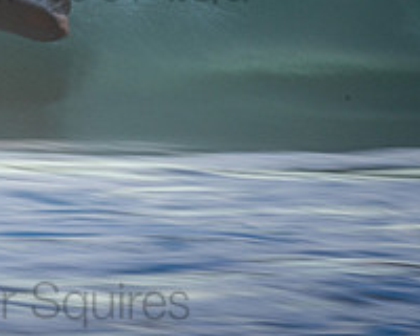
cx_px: 27
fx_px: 25321
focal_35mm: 2037
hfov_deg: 1.0
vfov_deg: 0.8
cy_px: -47
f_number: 22
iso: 100
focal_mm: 500
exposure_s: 1/10
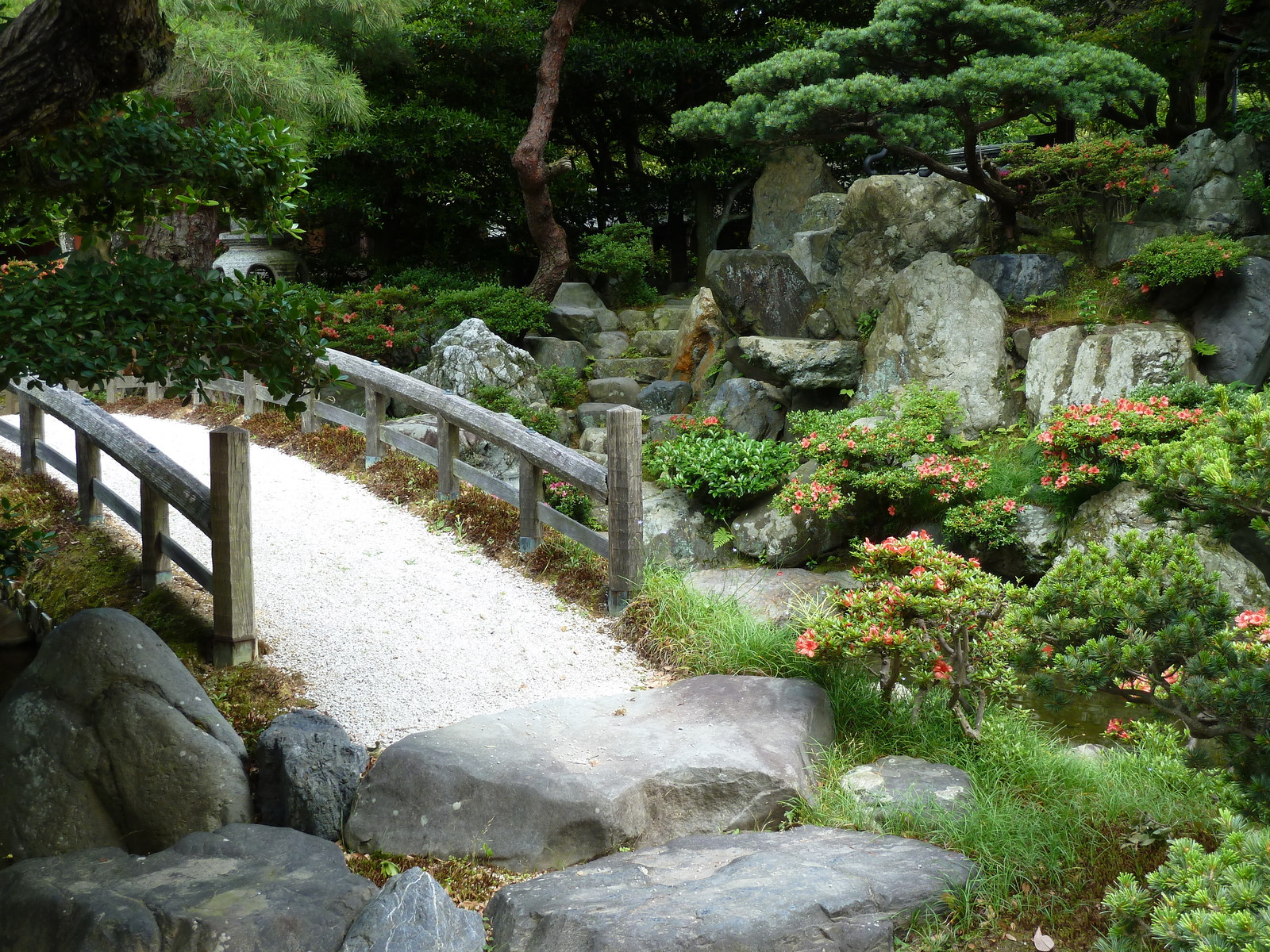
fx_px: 1541
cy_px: 476
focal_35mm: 42
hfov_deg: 44.8
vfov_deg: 34.3
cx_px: 635
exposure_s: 1/50
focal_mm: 6.9
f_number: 3.7
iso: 80
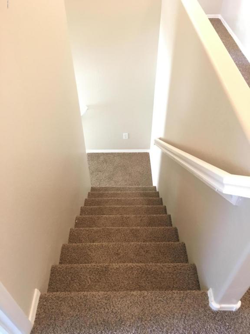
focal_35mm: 29
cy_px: 167
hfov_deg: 48.2
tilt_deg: -46.2
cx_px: 125
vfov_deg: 61.7
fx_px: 279
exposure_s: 1/15
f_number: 2.2
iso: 400
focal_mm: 4.15
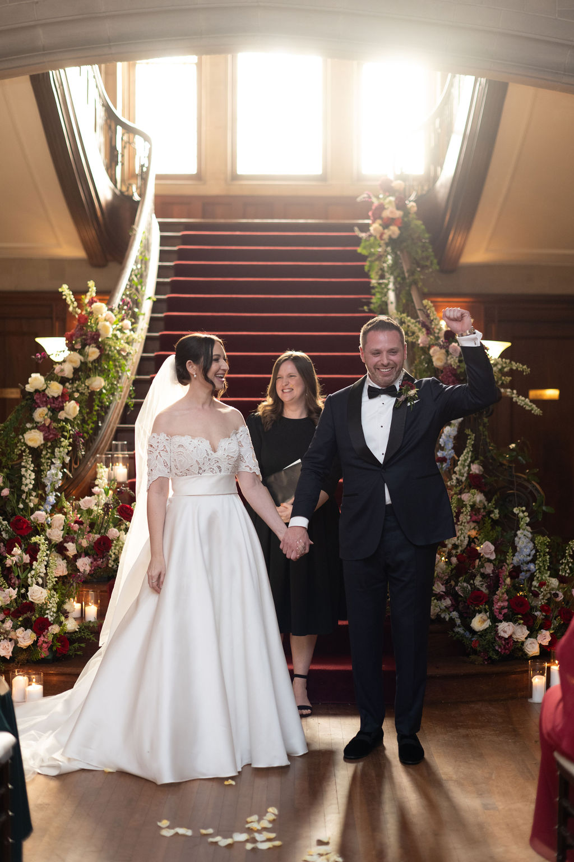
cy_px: 431
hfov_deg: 27.0
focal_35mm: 50
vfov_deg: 39.6
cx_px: 287
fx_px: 1196
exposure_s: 1/200
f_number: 2
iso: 800
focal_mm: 50
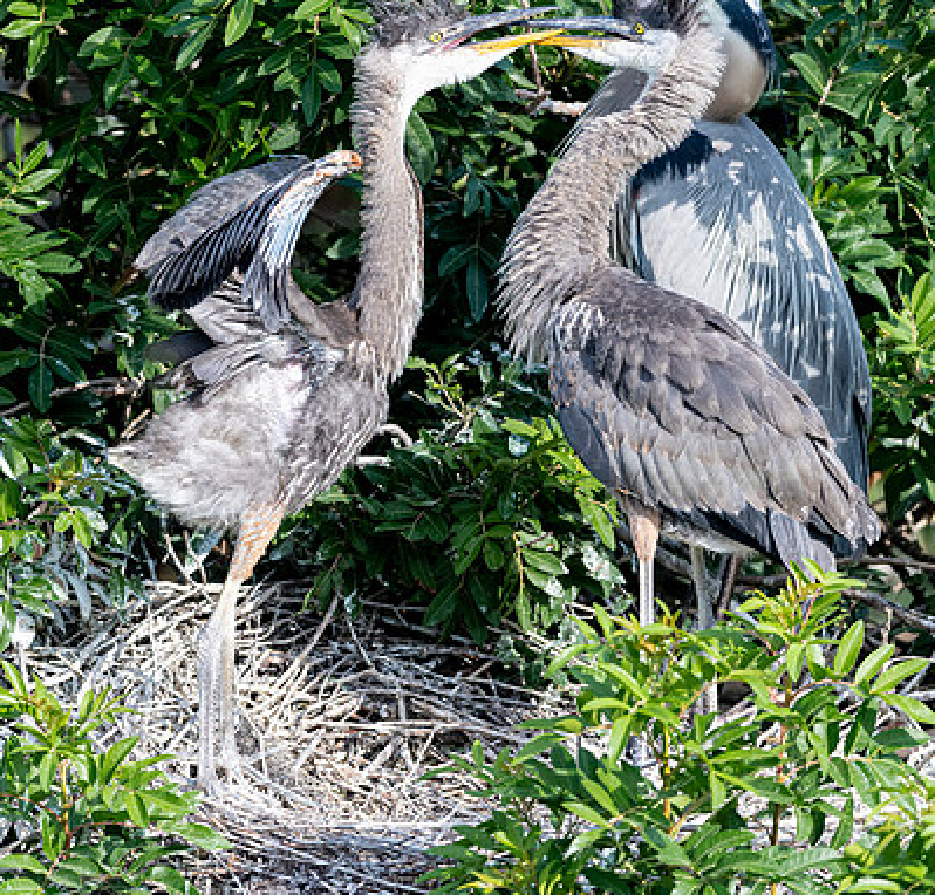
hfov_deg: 2.0
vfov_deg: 1.9
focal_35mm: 881
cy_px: 422
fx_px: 26355
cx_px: 230
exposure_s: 1/2000
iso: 640
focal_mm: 600
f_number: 4
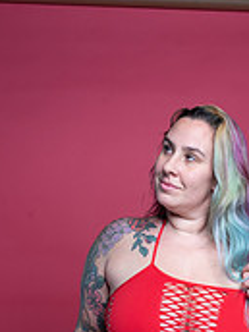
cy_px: 392
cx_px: 237
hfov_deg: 16.5
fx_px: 844
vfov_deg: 20.8
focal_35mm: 88
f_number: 11
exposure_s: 1/160
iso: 250
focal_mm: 35
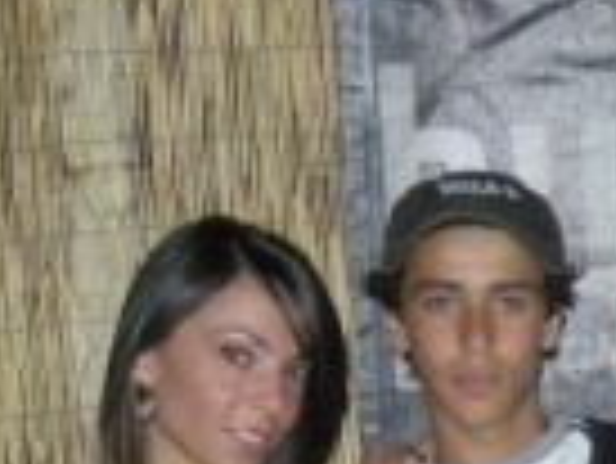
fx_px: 2565
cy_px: 369
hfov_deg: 13.2
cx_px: 832
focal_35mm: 144
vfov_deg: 10.3
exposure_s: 1/60
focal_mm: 7.1
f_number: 3.1
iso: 302
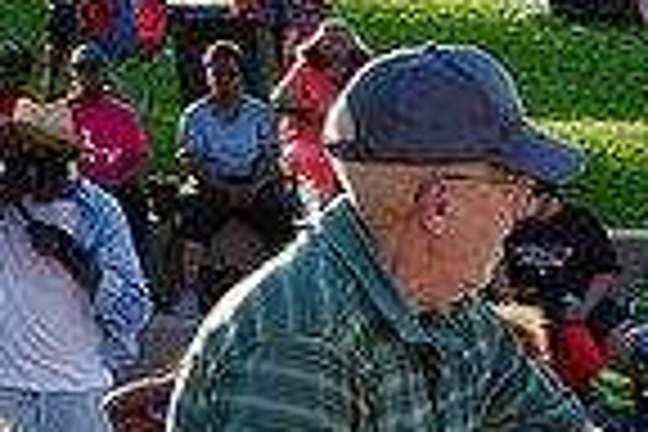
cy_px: 785
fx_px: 3636
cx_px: 1008
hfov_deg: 9.8
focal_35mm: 202
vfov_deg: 6.6
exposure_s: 1/200
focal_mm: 50
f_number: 8
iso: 200
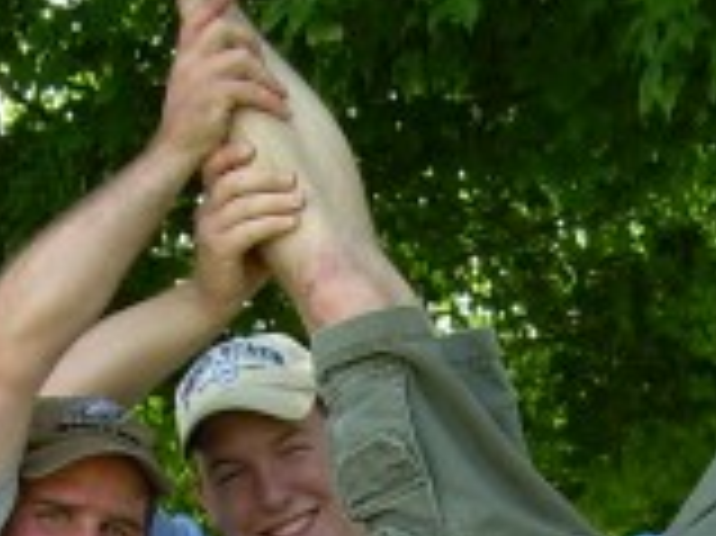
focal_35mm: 153
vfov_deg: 9.4
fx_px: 3162
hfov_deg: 12.9
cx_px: 536
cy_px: 784
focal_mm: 6.3
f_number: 2.8
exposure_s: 1/136
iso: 50
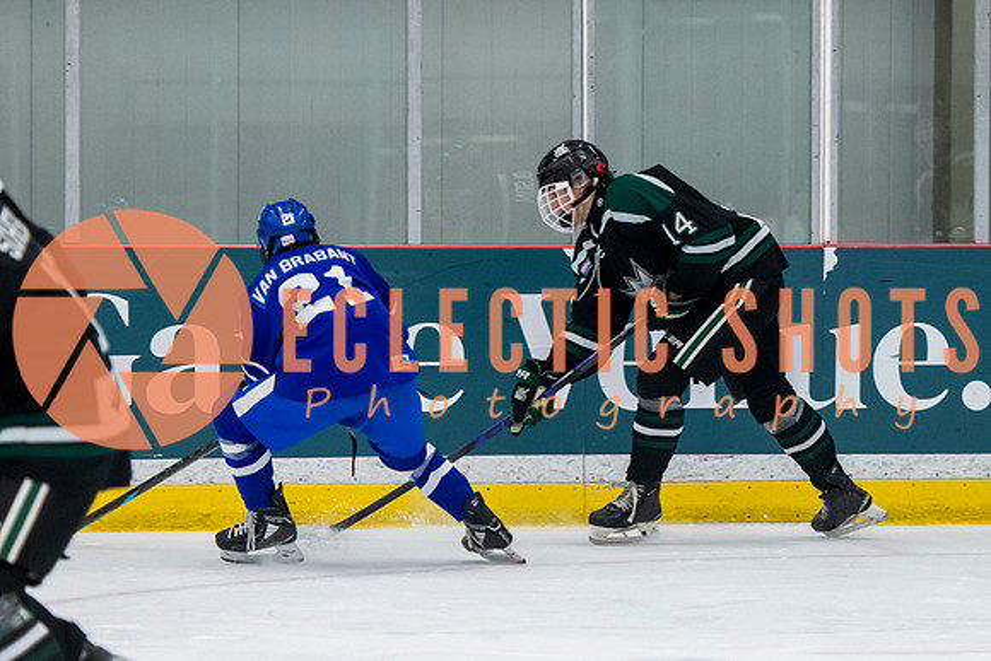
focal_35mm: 267
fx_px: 7347
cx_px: 599
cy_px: 263
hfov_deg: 7.7
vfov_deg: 5.2
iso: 2000
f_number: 3.2
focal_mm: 122
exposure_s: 1/640
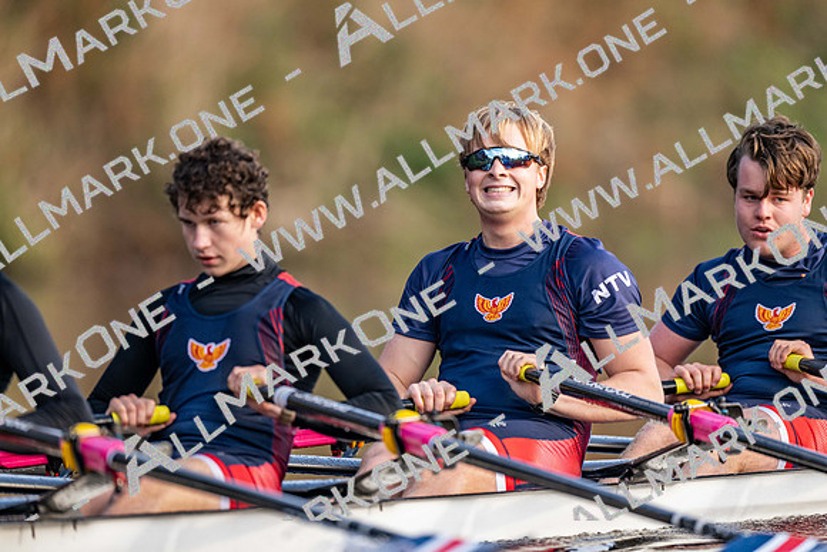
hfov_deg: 3.4
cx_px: 414
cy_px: 276
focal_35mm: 600
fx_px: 13786
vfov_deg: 2.3
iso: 1250
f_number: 4
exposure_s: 1/2500
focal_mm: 600
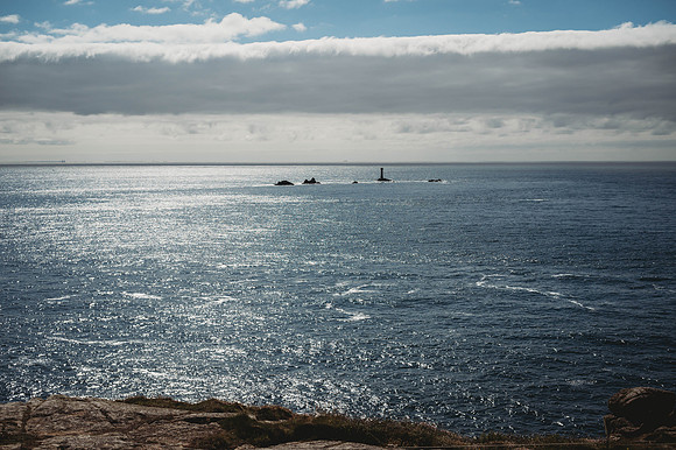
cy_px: 225
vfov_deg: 32.3
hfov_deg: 47.0
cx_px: 338
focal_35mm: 41
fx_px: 778
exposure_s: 1/5000
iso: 100
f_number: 4
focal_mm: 40
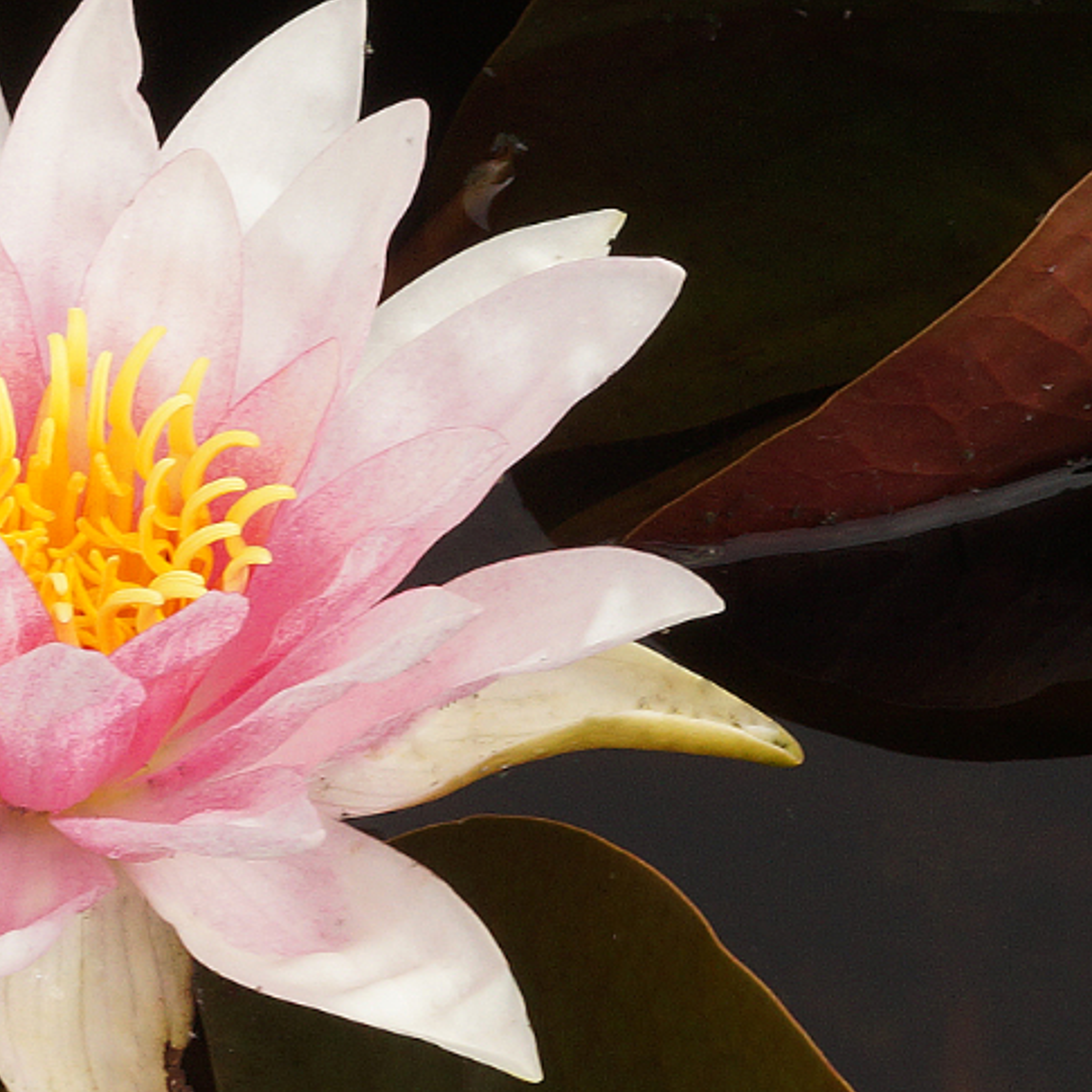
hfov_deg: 5.5
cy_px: 735
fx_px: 11242
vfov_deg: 5.6
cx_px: 0
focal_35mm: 315
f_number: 13
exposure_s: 1/160
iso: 250
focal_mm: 100
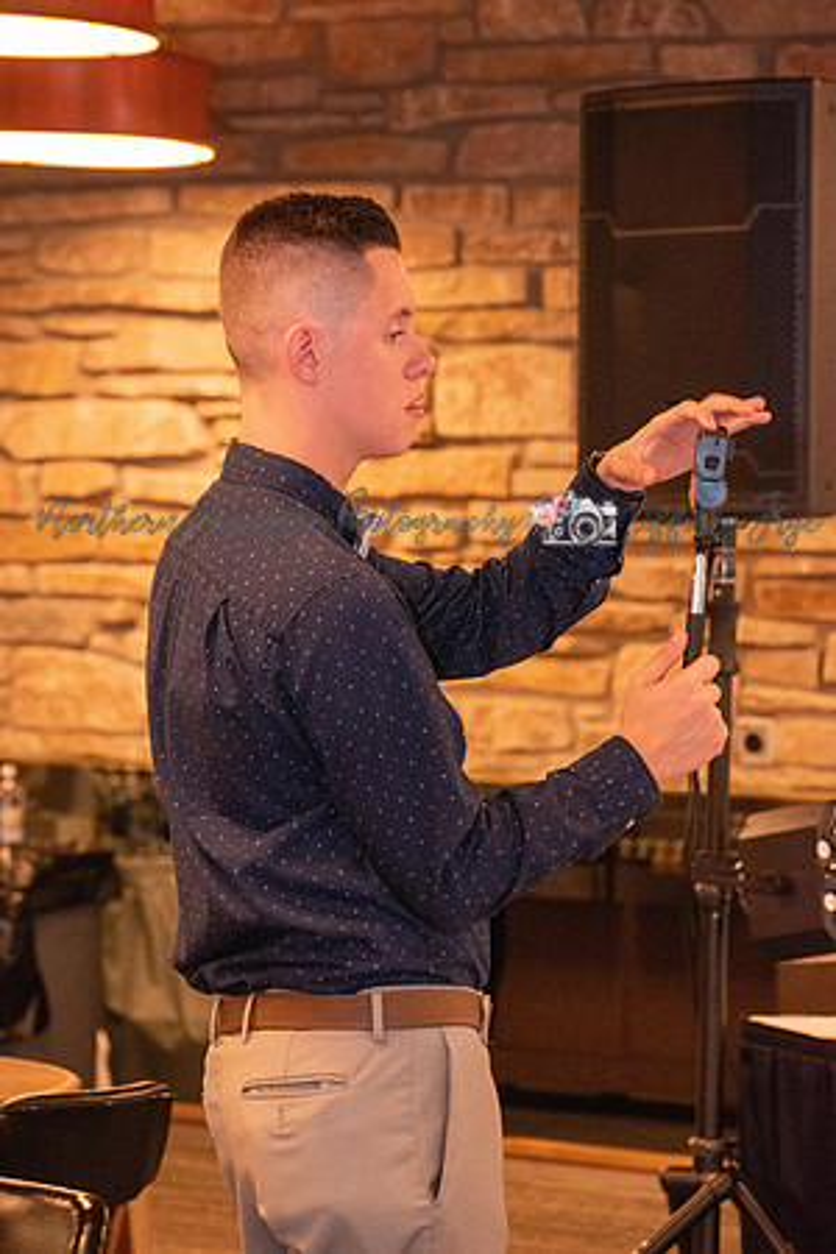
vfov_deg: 14.0
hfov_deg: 9.3
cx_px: 418
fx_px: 5120
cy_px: 627
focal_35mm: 147
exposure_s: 1/60
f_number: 4.8
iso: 4500
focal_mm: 98
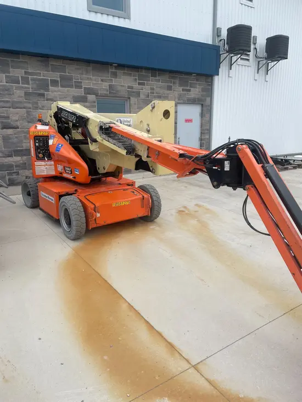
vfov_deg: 67.3
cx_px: 151
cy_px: 201
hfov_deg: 53.1
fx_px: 302
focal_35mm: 26
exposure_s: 1/1401
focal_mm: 4.2
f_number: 1.6
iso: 32
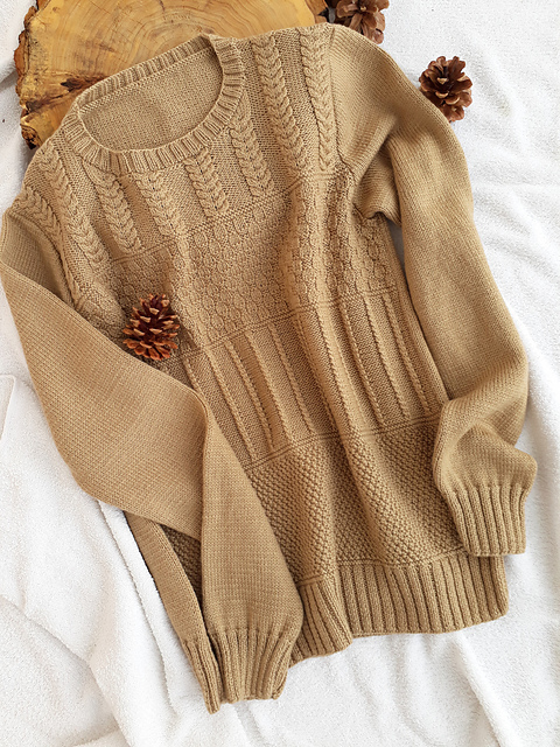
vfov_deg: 65.3
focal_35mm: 27
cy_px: 374
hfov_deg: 51.4
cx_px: 280
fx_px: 582
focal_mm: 3.6
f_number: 1.9
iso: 40
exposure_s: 1/119
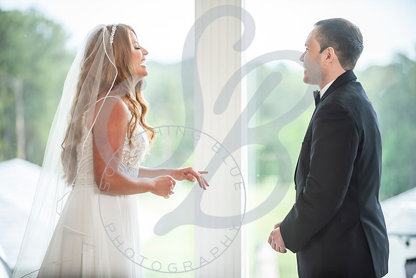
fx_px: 1601
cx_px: 208
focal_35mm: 139
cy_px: 139
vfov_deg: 9.9
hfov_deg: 14.8
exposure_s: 1/250
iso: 250
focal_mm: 135
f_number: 2.8
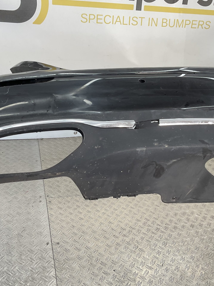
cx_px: 98
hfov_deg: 36.8
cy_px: 143
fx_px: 321
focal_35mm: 39
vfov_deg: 47.9
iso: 20
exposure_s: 1/120
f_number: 1.8
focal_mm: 3
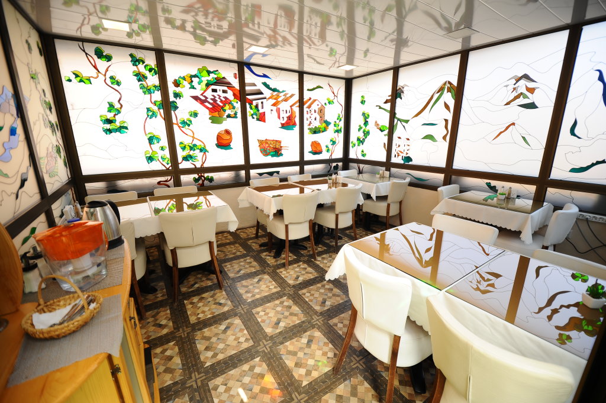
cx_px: 303
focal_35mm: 15
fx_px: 252
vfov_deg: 77.2
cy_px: 202
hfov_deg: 100.4
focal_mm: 15
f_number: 4
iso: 320
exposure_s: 1/125
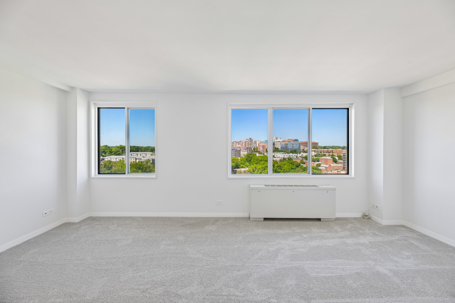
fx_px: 177
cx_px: 228
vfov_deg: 81.2
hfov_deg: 104.3
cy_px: 152
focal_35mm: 14
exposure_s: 1/40
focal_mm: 14
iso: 100
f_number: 8
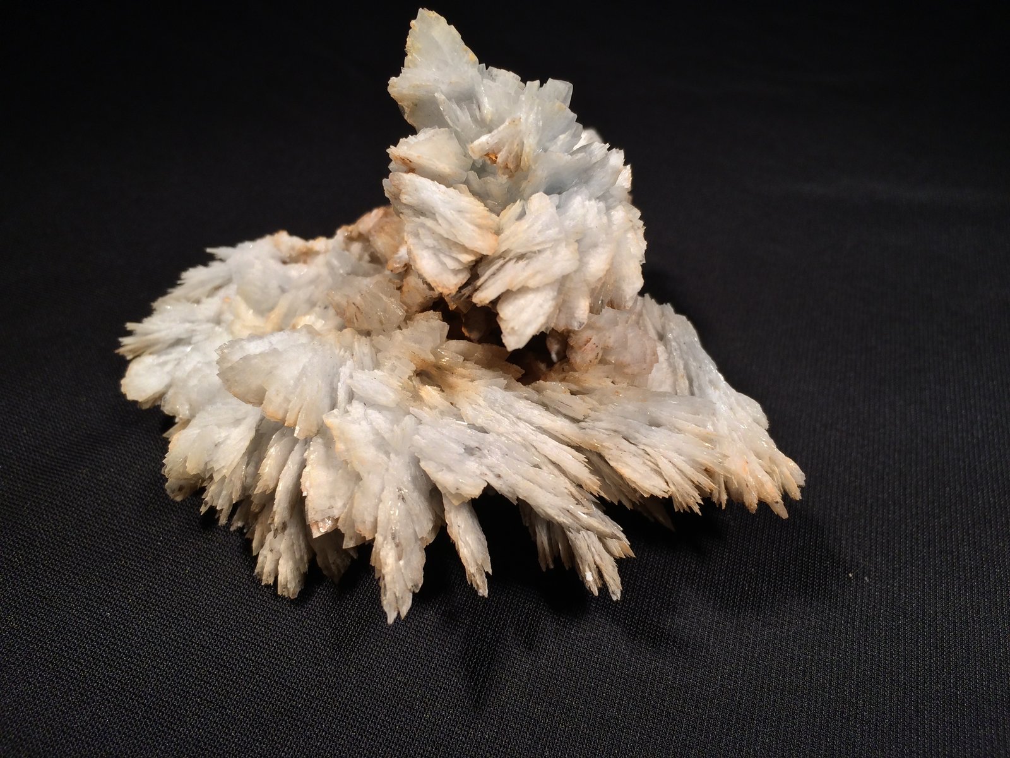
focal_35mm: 29
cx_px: 505
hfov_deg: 61.7
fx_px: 846
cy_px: 379
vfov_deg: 48.2
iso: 32
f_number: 2.2
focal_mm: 4.15
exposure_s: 1/228
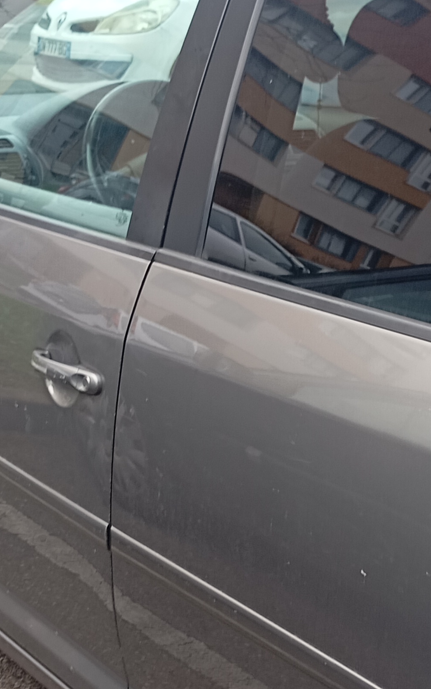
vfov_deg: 26.7
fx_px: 1429
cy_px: 536
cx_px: 279
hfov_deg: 17.1
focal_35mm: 76
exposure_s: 1/50
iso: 106
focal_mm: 4.27
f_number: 1.8
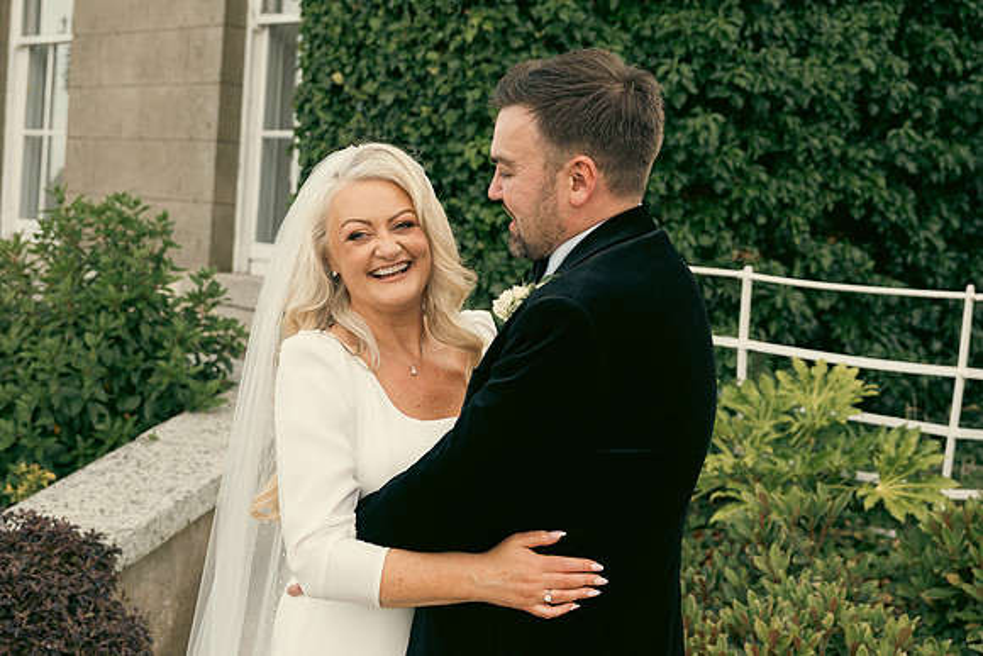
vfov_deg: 23.8
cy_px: 328
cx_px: 492
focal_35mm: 57
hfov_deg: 35.0
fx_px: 1557
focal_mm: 38
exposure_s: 1/400
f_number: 3.5
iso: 125
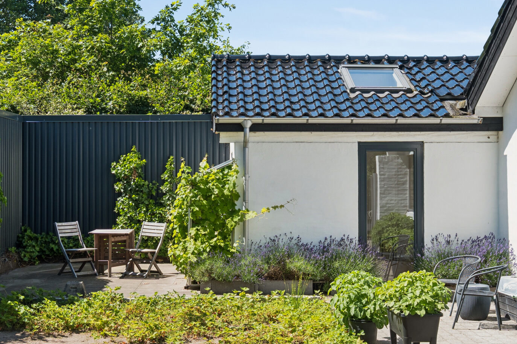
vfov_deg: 23.0
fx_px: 847
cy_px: 169
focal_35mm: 59
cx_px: 267
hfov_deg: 33.9
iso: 200
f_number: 10
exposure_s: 1/160
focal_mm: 27
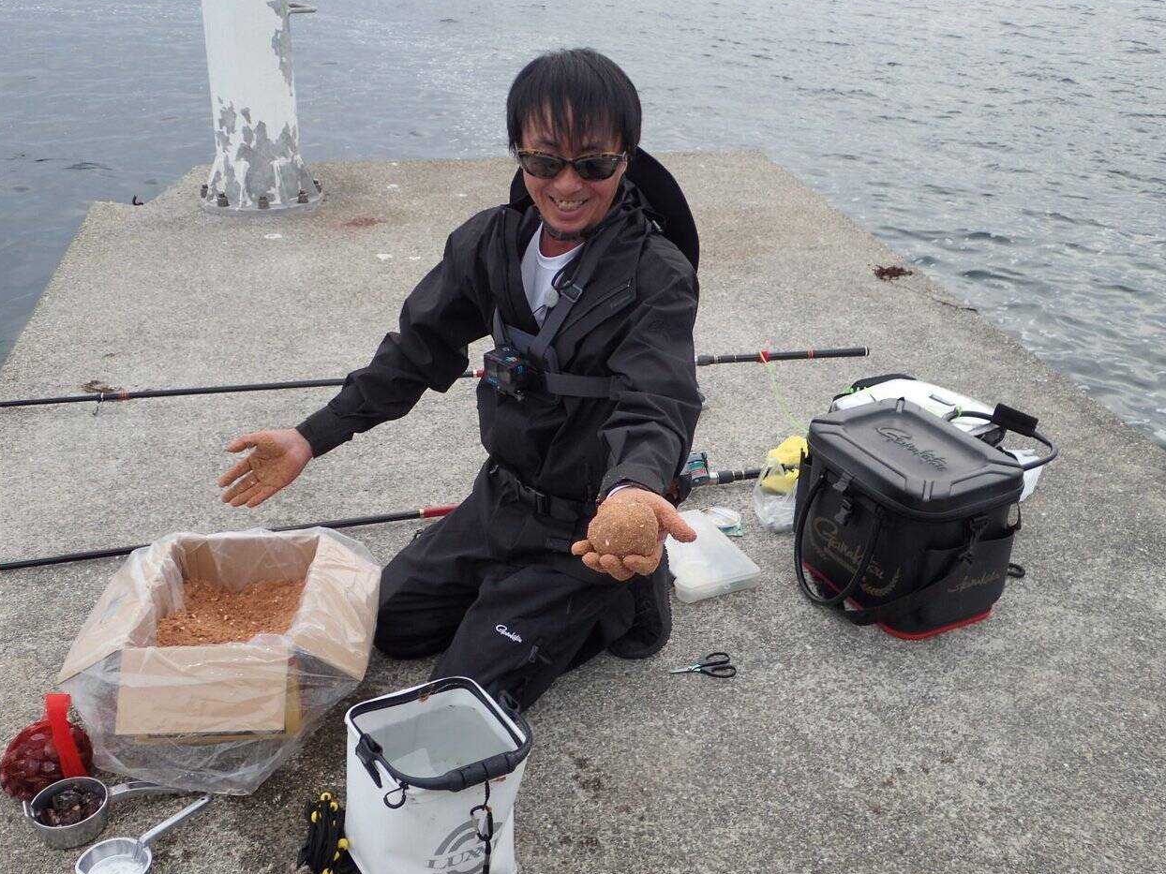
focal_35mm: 36
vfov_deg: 39.7
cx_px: 581
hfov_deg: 51.4
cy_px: 442
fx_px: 1213
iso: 100
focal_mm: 6.42
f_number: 2.6
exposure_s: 1/125
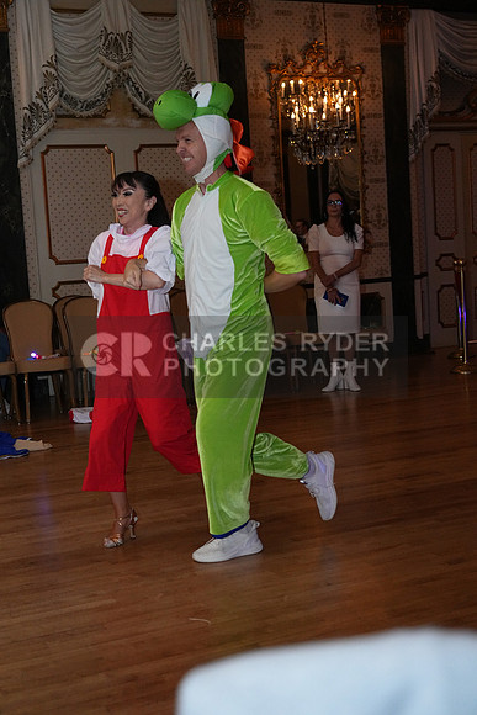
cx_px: 238
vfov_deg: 40.3
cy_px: 358
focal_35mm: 49
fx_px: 973
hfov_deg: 27.5
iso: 5000
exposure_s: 1/200
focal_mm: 49
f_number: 4
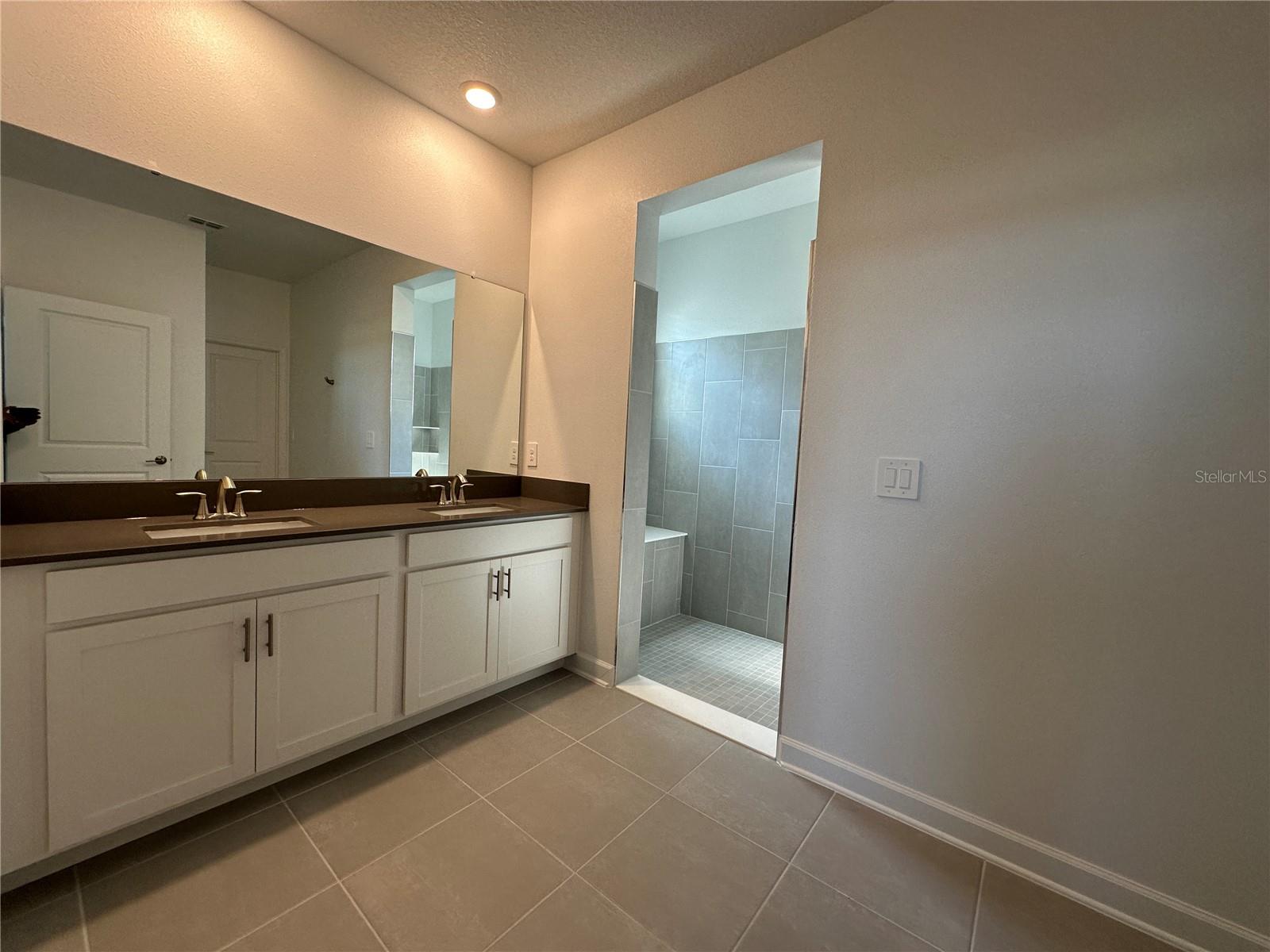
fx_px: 514
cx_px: 635
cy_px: 476
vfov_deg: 85.7
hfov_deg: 102.1
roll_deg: -3.1
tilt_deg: -3.1
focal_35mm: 14
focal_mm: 2.22
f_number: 2.2
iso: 160
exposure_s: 1/120
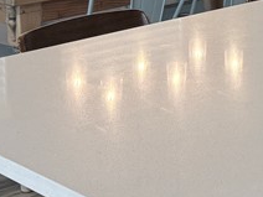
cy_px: -98
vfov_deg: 12.2
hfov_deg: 16.1
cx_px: 342
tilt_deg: -6.8
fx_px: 881
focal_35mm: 116
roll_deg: -0.5
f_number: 1.78
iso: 160
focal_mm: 6.76
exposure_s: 1/236
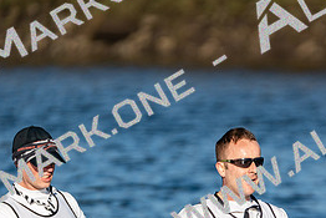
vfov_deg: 1.0
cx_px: 325
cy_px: 236
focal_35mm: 1329
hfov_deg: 1.6
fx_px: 12041
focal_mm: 600
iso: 320
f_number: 6.3
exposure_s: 1/2000
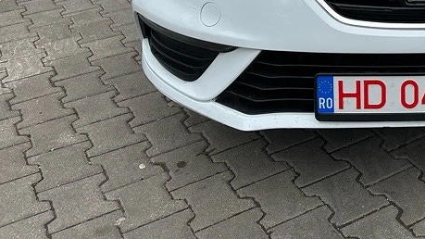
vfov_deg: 19.5
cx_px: 443
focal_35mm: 57
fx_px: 642
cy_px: -70
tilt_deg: -13.2
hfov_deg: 33.0
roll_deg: -0.1
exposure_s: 1/1664
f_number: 1.78
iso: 80
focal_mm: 6.86
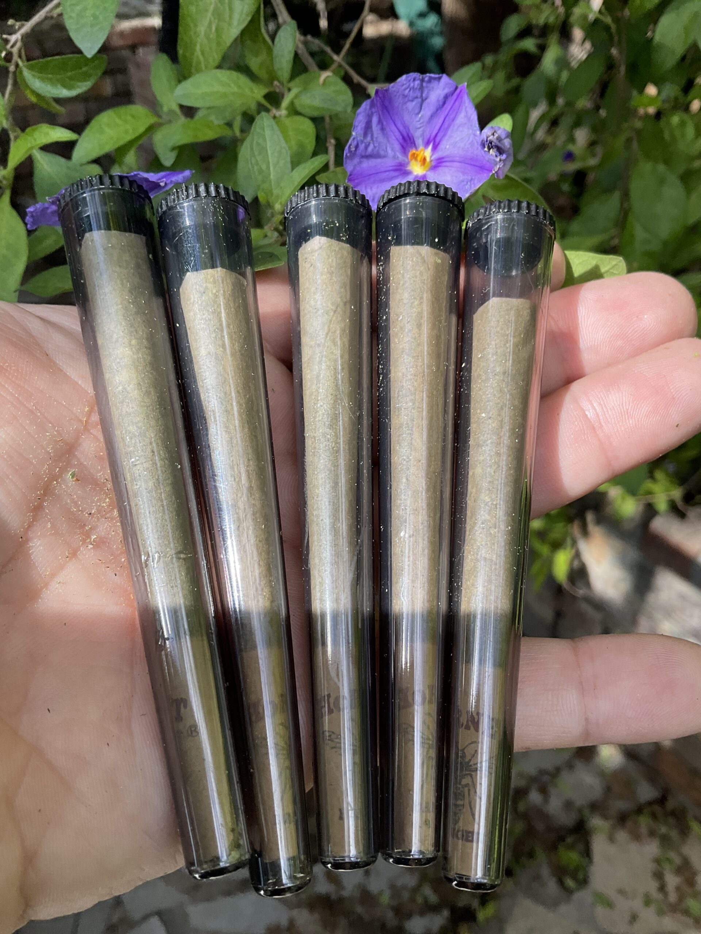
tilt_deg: -34.9
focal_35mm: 29
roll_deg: +1.9
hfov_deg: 48.2
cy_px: 467
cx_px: 350
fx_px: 783
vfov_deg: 61.7
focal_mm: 3
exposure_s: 1/362
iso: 16
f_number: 1.8
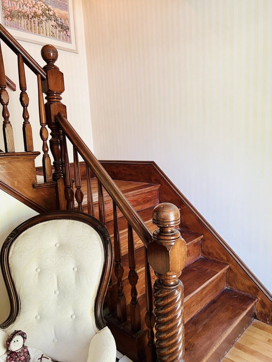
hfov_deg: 53.1
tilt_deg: -7.1
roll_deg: +2.7
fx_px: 272
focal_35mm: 26
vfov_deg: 67.3
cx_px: 136
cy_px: 181
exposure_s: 1/60
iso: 100
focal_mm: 5.7
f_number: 1.5
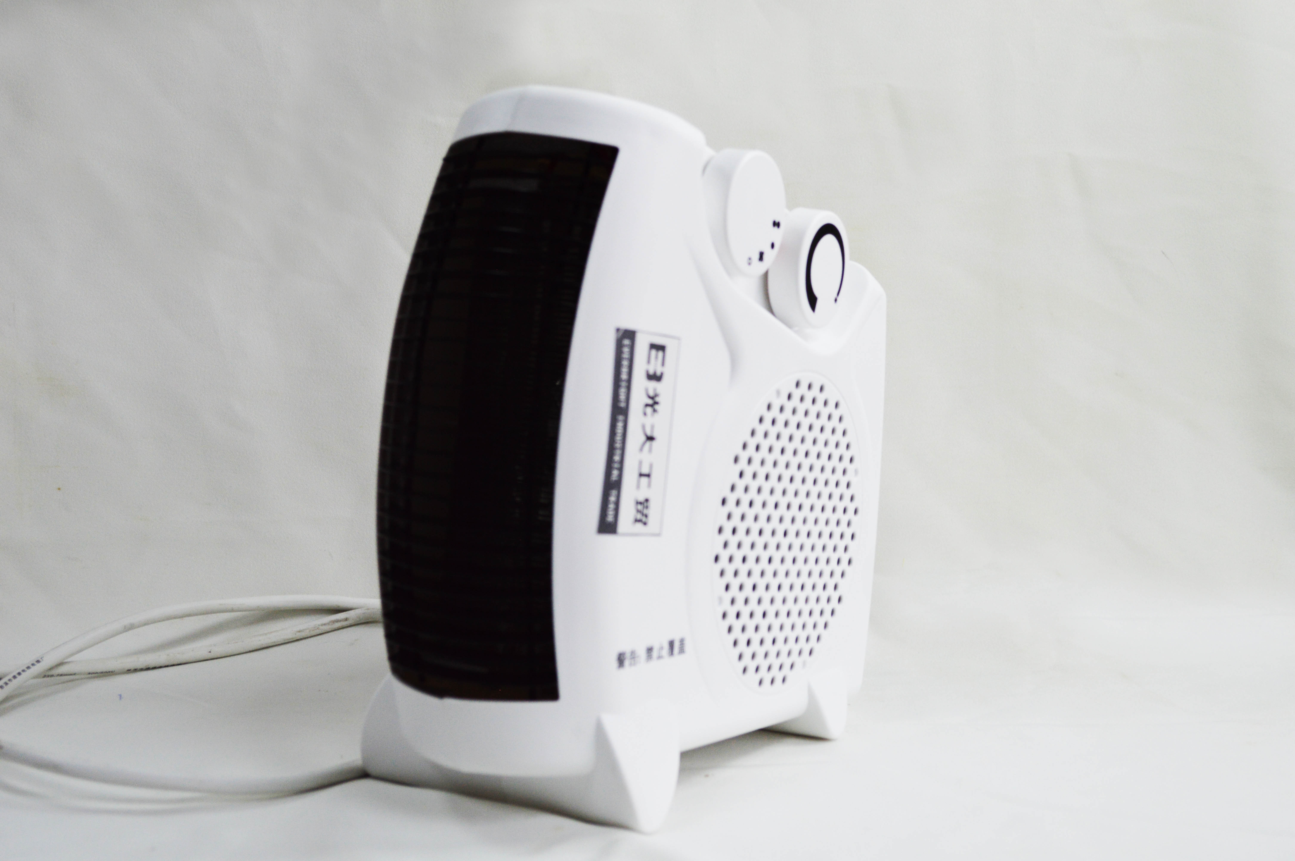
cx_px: 648
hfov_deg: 36.9
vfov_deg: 25.0
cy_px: 430
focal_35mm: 54
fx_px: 1941
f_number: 5.6
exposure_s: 1/125
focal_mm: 36
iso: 400
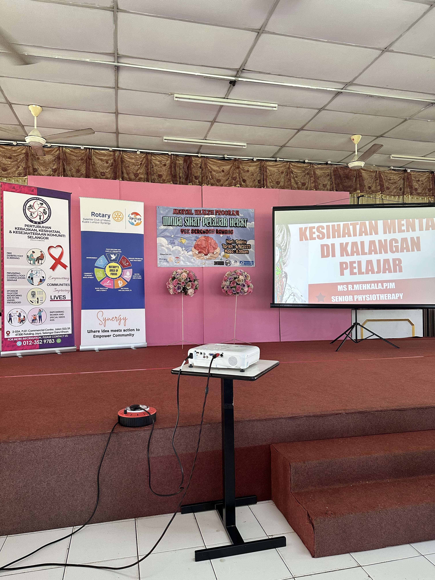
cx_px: 218
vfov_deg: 71.6
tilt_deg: +1.2
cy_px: 290
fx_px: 402
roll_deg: -0.3
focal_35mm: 24
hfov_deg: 56.8
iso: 200
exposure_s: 1/121
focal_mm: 6.86
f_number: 1.78
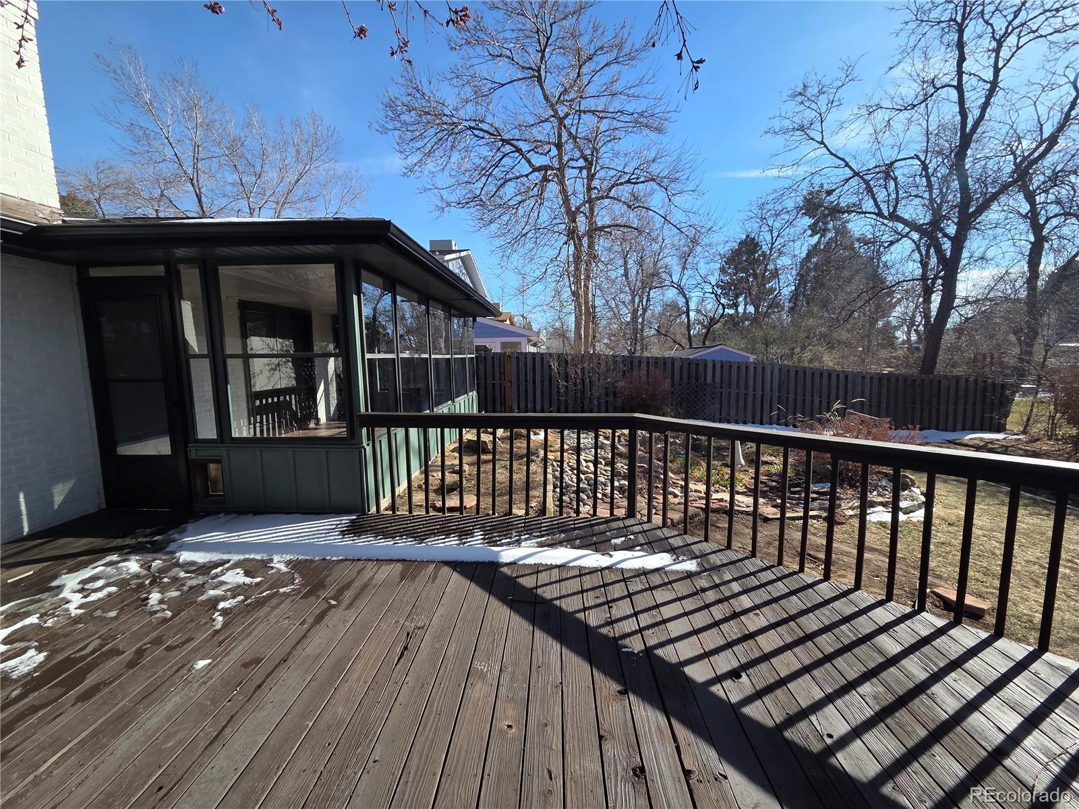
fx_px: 405
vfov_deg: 89.9
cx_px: 540
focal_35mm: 13
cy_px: 404
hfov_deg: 106.2
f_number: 2.2
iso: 50
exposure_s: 1/1173
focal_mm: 2.2
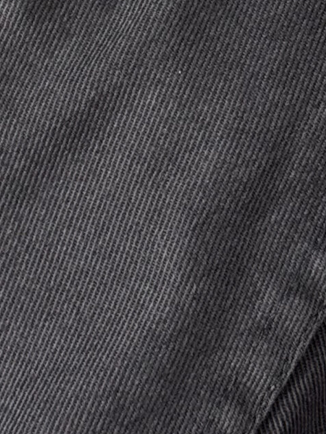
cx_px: -143
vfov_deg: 9.9
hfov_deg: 7.5
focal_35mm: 194
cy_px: -224
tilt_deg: -78.3
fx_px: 2435
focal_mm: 6.76
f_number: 1.78
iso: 250
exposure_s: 1/60
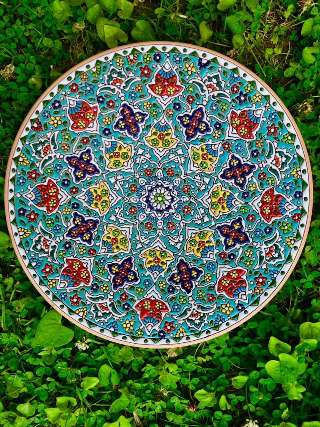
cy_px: 214
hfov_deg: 49.7
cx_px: 160
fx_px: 345
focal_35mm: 28
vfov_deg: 63.4
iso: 50
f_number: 1.8
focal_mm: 3.99
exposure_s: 1/121
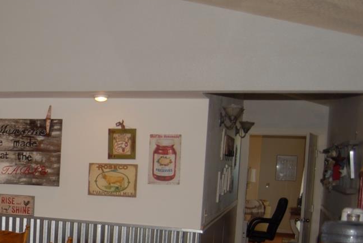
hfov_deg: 28.8
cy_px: 211
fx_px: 636
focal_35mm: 63
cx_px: -38
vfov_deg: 21.2
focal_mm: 18
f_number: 3.5
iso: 100
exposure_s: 1/60
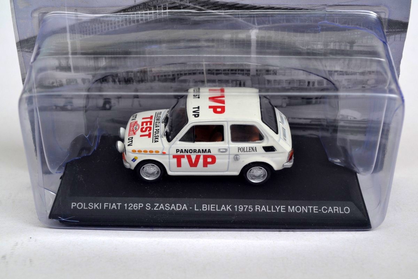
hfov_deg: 33.4
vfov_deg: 22.6
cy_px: 140
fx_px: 697
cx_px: 209
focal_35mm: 60
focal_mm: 40
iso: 220
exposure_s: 1/125
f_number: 8
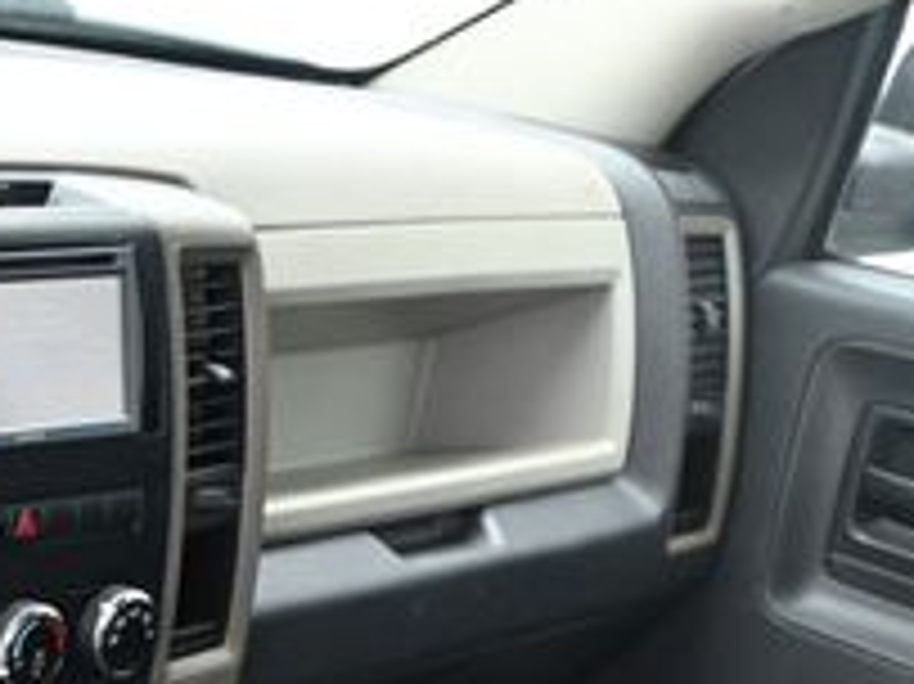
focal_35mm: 91
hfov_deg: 18.8
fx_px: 2401
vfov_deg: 15.4
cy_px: 891
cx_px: -495
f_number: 3.8
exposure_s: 1/125
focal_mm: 20
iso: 450
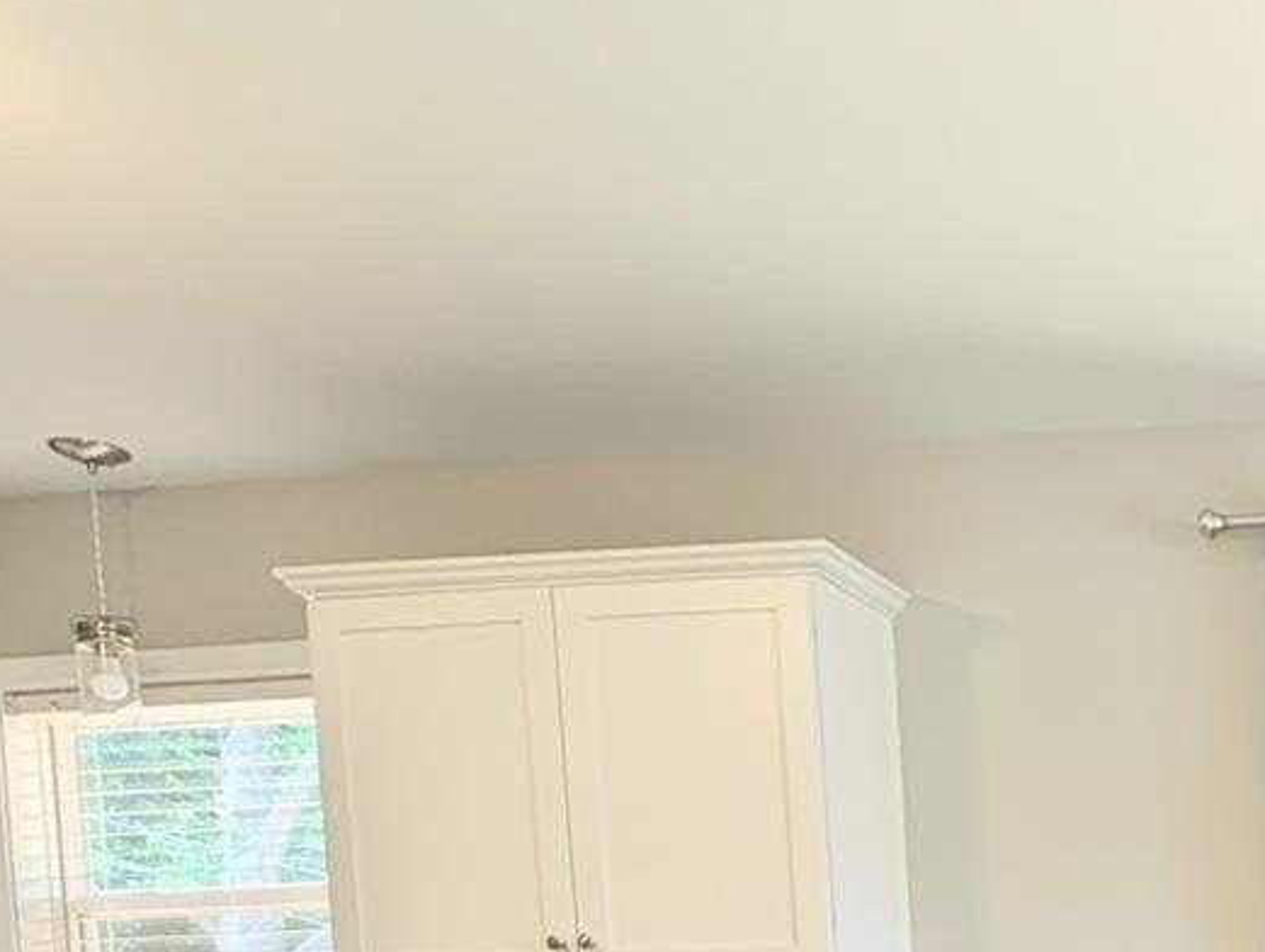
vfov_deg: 26.8
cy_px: 1192
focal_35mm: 47
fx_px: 1720
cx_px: 1573
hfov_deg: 32.3
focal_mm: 2.23
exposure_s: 1/184
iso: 37
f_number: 1.95
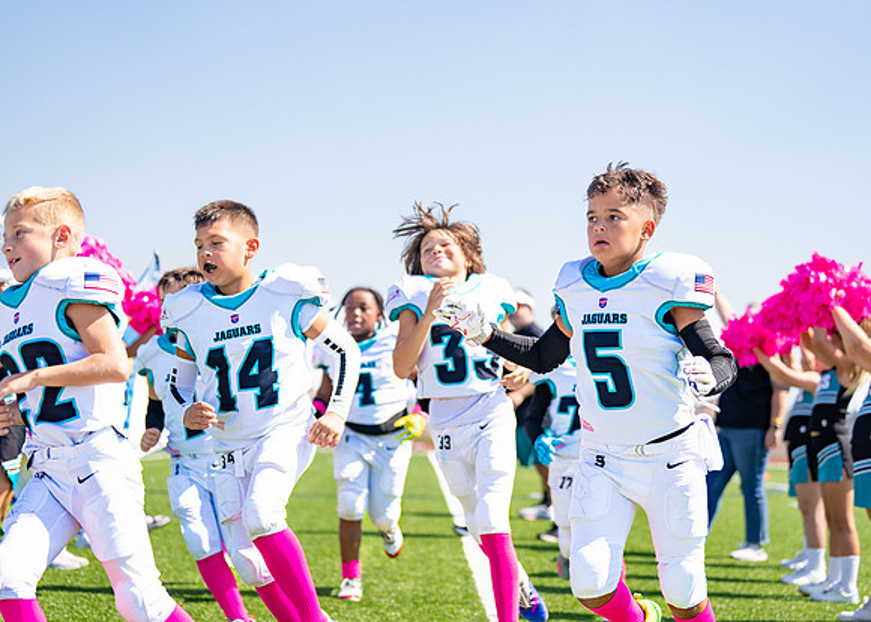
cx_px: 436
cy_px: 311
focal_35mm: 76
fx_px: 1885
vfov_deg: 18.7
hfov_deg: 26.0
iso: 125
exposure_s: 1/2000
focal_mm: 70
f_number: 2.8
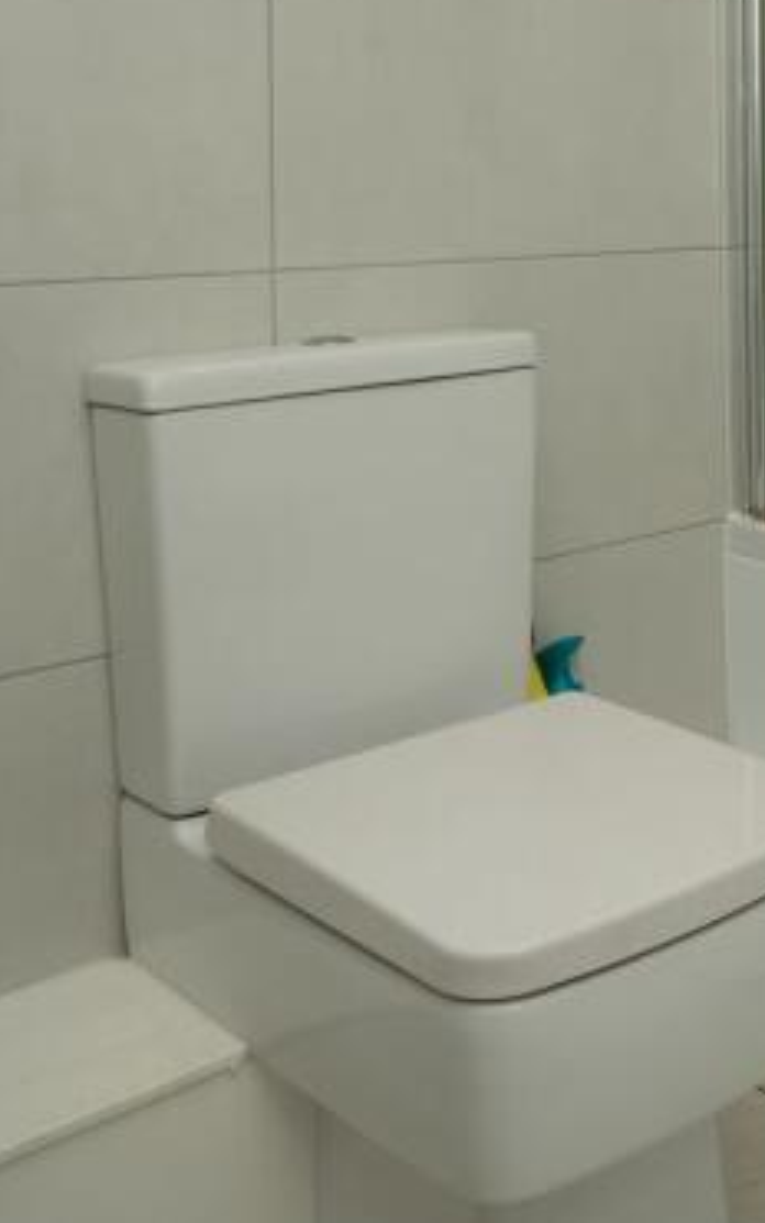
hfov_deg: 23.3
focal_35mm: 45
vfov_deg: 41.6
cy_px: 180
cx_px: 1128
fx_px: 1501
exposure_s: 1/60
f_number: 10
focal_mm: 16
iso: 250
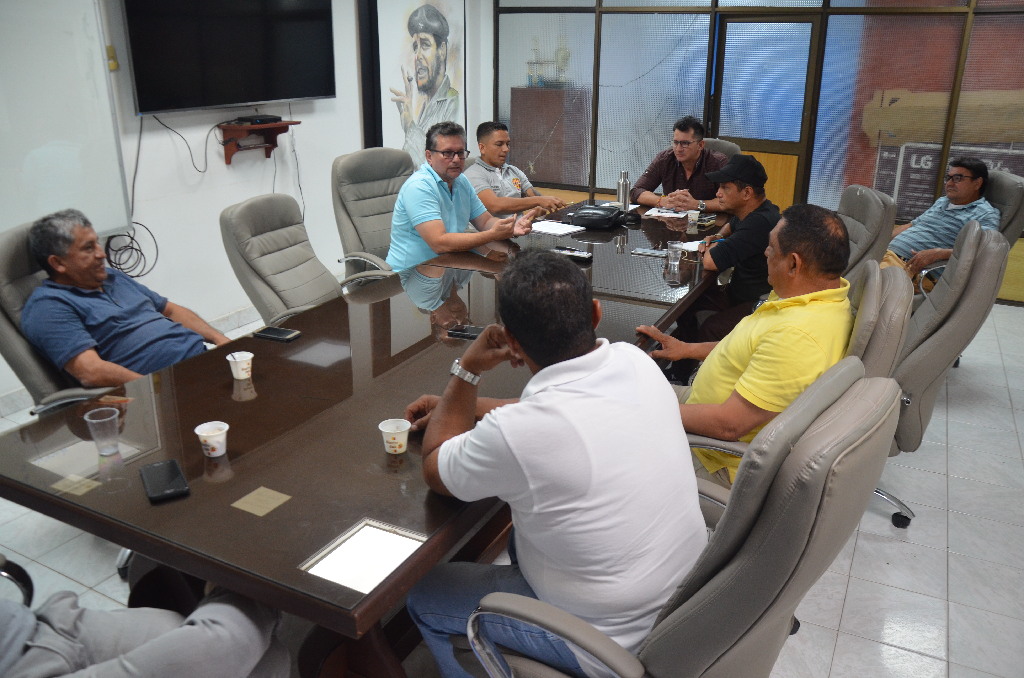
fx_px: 766
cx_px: 512
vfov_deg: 47.7
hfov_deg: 67.5
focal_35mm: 27
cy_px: 339
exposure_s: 1/60
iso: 800
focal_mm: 18
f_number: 4
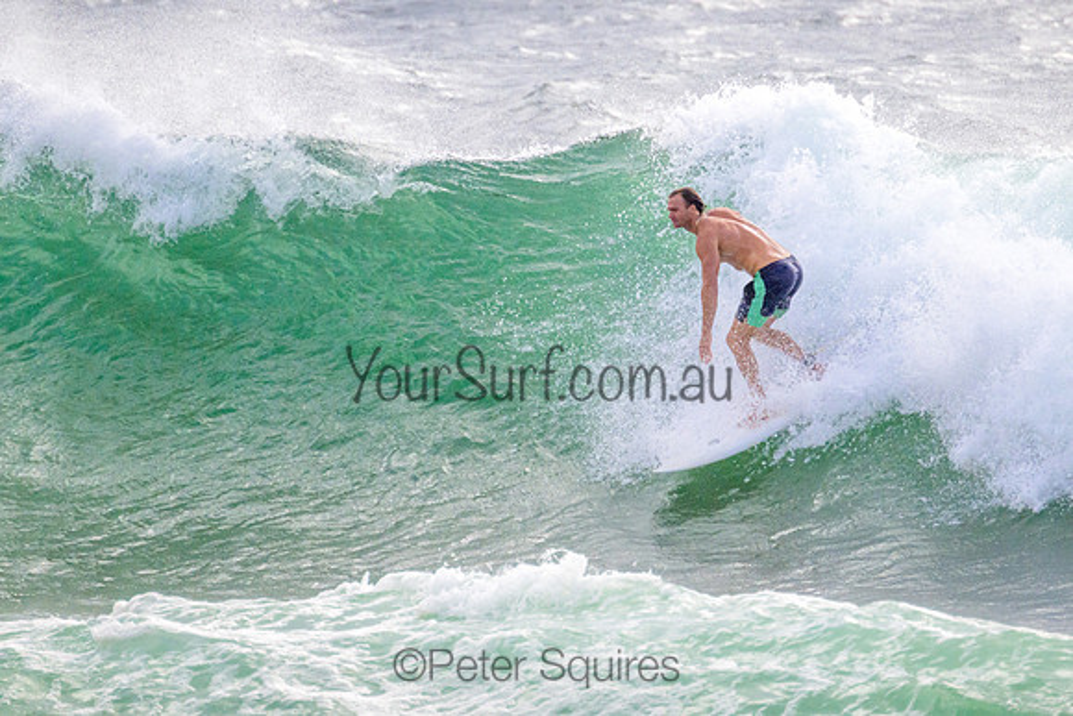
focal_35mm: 1033
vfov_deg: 1.3
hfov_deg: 2.0
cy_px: 254
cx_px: 638
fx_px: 30808
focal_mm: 800
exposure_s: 1/2000
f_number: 11
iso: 1250
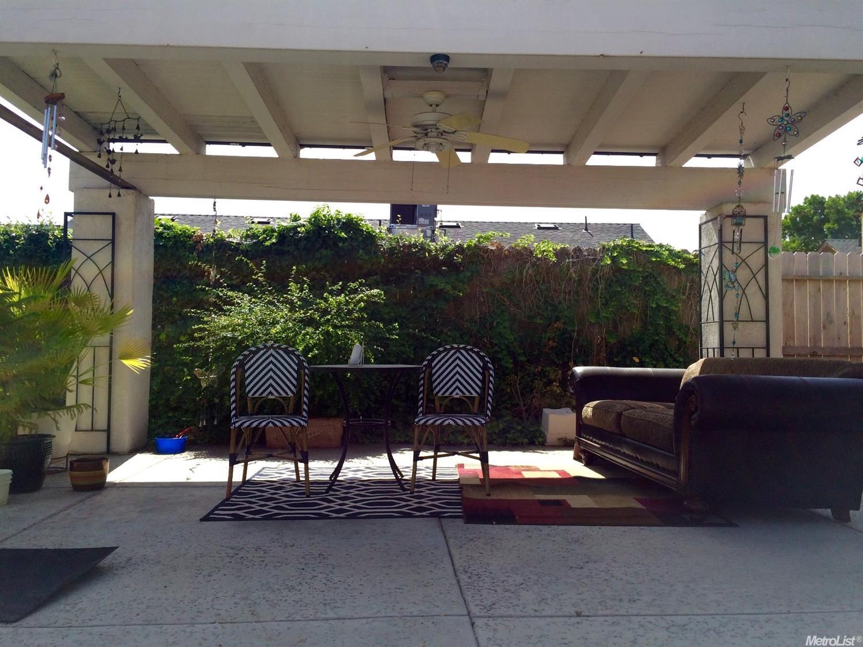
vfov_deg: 48.2
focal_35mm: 29
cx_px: 432
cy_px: 324
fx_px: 723
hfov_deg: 61.7
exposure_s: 1/1244
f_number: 2.2
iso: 32
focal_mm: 4.15
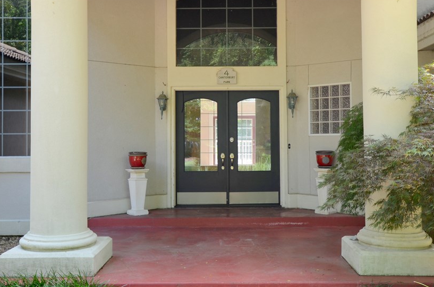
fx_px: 577
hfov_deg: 41.2
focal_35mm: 48
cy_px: 116
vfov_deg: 27.9
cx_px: 231
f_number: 4.5
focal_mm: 24
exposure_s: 1/80
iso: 200
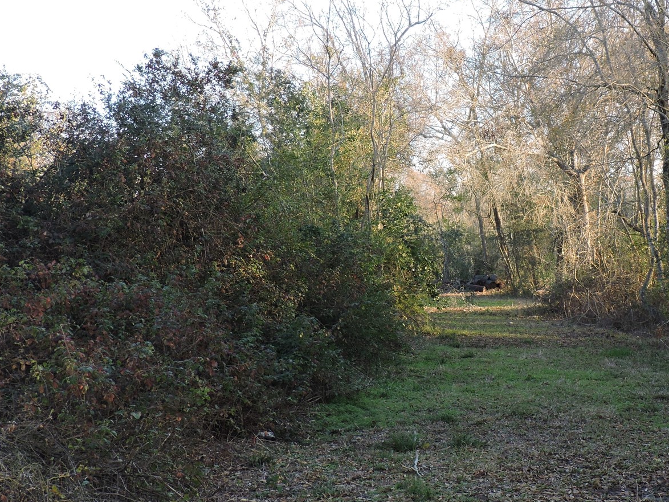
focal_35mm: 75
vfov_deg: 19.6
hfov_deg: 25.7
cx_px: 493
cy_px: 193
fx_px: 1450
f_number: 3.4
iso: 100
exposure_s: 1/80
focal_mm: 7.7
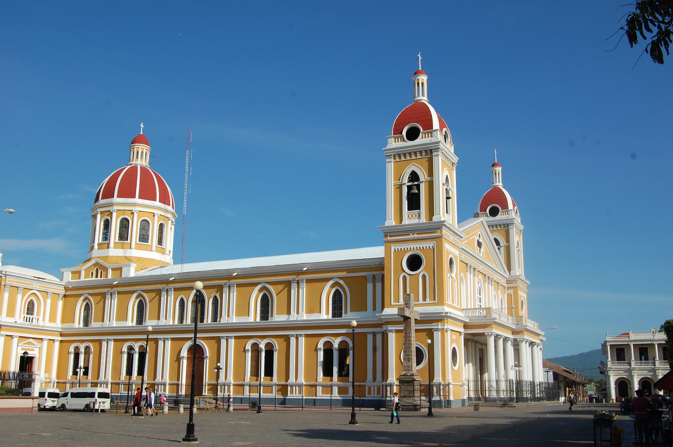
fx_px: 672
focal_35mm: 36
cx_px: 336
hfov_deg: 53.2
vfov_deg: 36.8
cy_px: 224
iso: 200
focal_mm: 24
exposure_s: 1/400
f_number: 10
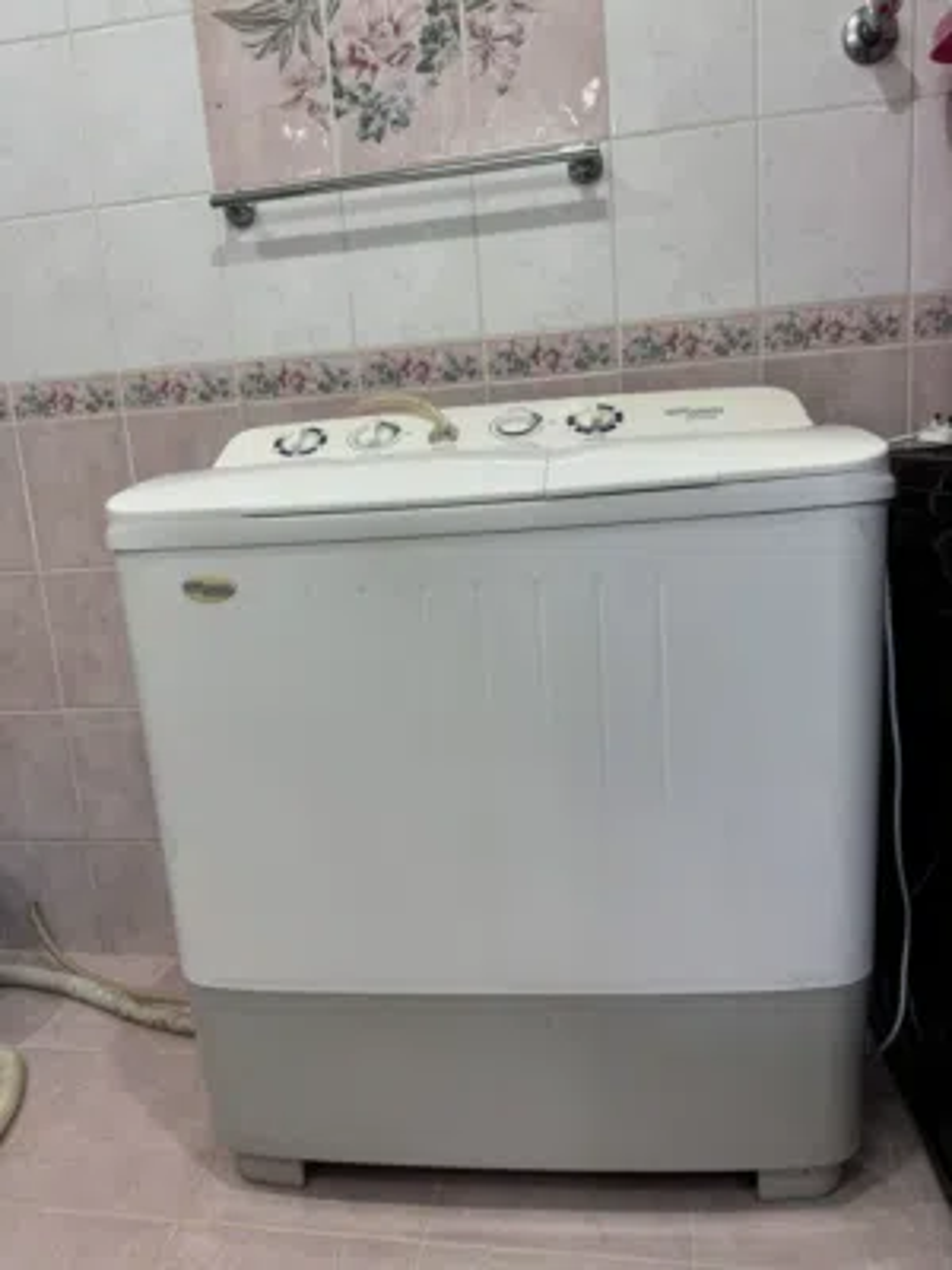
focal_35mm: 24
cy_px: 635
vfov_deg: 71.6
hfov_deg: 56.8
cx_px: 476
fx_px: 880
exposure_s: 1/100
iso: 100
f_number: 1.78
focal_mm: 6.76
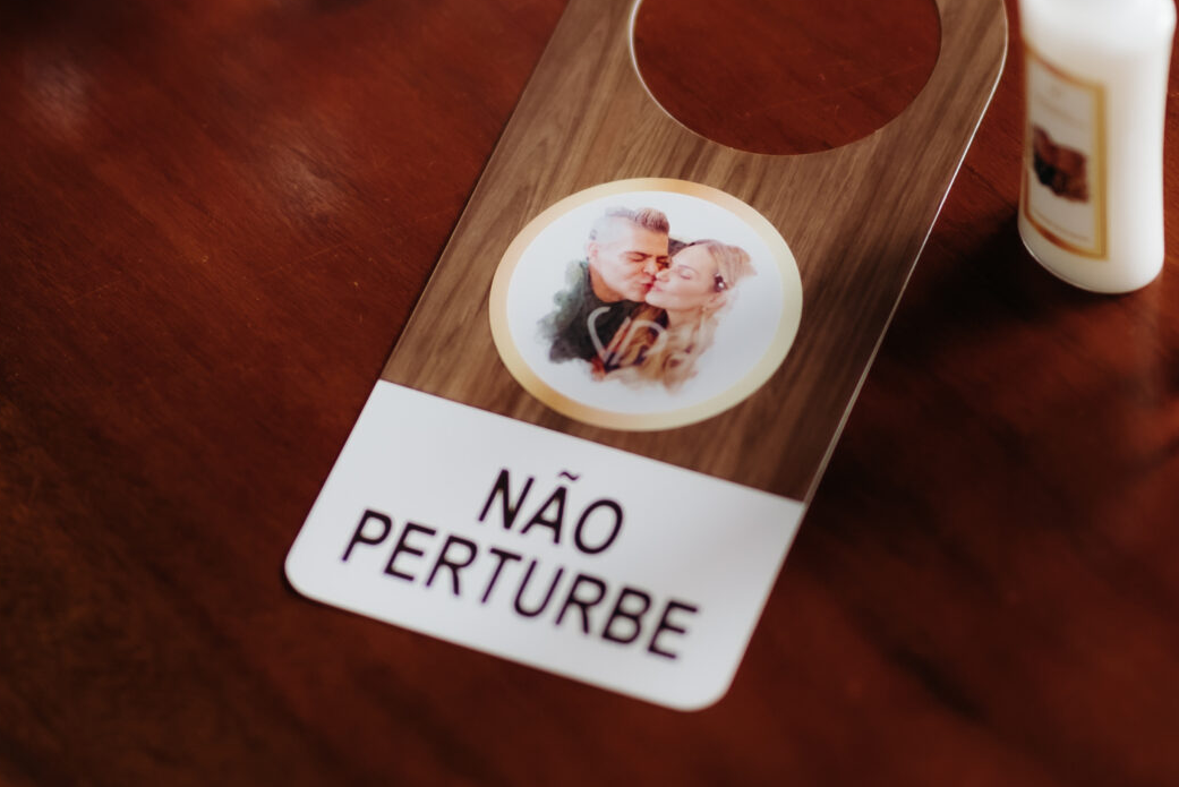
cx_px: 590
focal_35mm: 209
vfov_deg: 6.6
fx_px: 6847
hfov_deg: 9.8
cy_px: 27
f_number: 1.4
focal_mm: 85
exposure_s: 1/1000
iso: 500
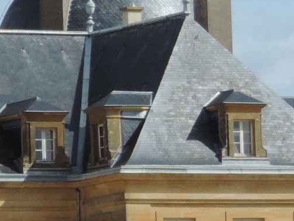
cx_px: -365
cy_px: 91
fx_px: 3306
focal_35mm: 389
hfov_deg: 5.0
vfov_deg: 3.8
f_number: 3.7
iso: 80
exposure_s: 1/1000
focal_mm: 10.7
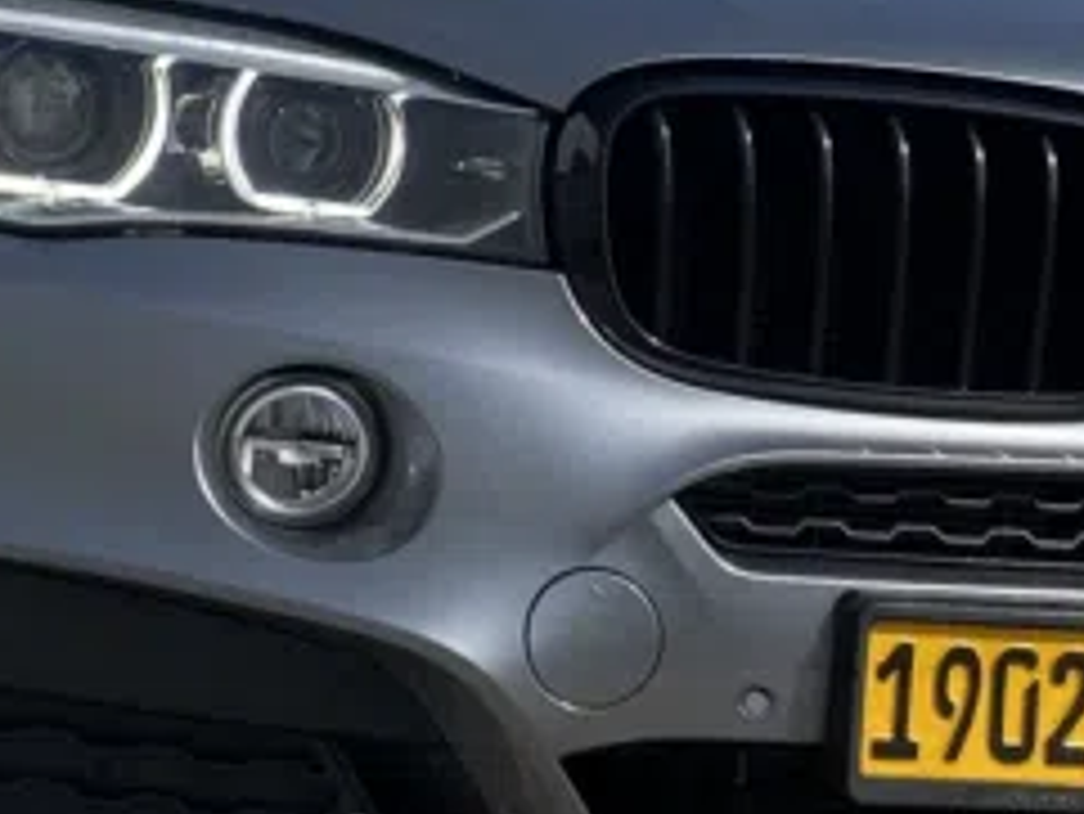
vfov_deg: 21.0
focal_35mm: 69
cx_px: 607
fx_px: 2162
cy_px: 148
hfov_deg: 28.1
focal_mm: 4.25
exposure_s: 1/3040
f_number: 1.8
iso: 32
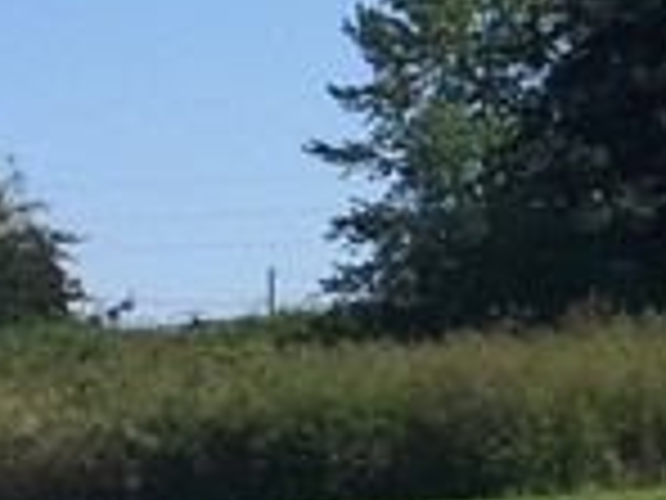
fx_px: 3867
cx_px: 1346
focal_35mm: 201
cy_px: 171
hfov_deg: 9.2
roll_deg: +4.2
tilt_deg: +4.0
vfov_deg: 7.4
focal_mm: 4.15
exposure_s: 1/1464
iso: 32
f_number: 2.2
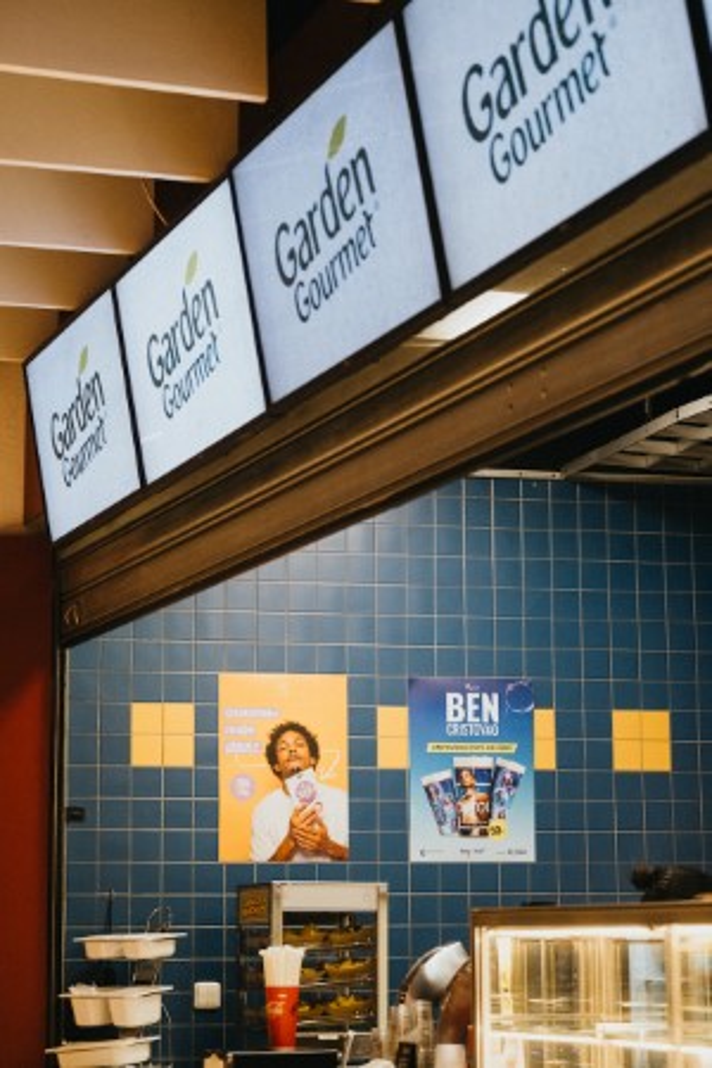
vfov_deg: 27.0
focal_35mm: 75
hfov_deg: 18.2
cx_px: 356
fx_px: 2225
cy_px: 534
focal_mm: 50
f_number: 2.8
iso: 2000
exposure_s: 1/160
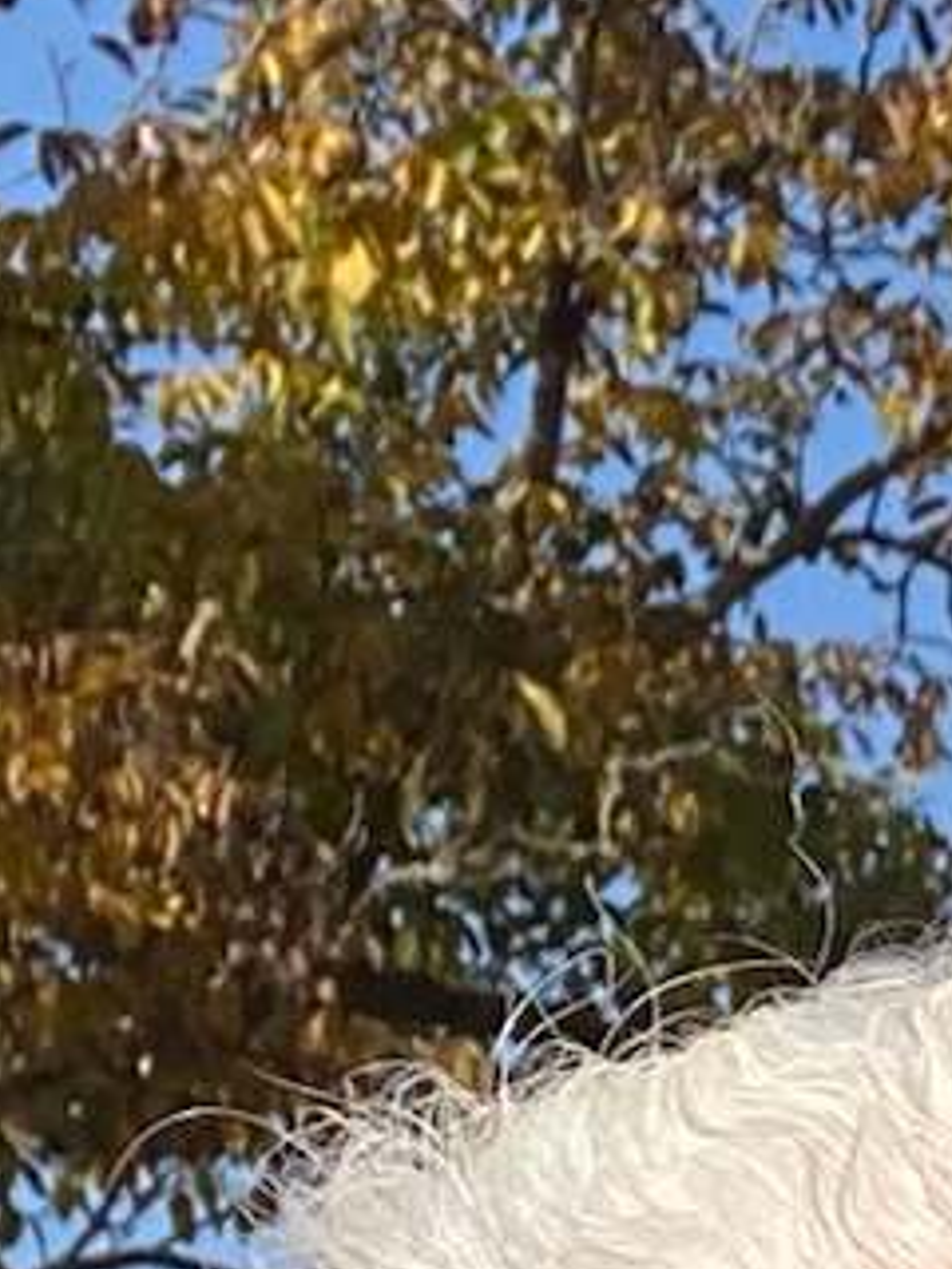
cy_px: 1999
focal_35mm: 192
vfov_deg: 9.9
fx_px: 7040
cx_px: 3015
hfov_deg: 6.9
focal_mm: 2.71
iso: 25
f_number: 2.2
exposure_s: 1/1255
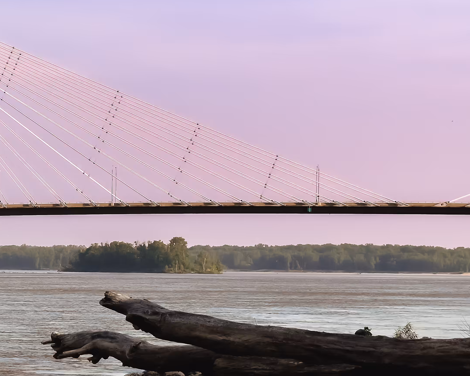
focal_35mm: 187
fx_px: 2601
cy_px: 178
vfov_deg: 8.3
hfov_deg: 10.3
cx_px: 48
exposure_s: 1/320
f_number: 9
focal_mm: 48
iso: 200
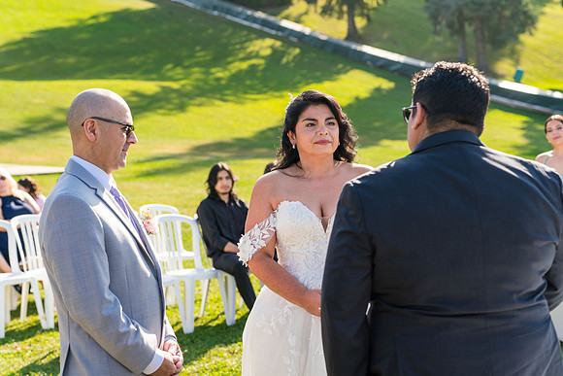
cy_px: 188
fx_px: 985
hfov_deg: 31.9
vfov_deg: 21.6
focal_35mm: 63
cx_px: 282
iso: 250
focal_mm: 63
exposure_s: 1/640
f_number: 4
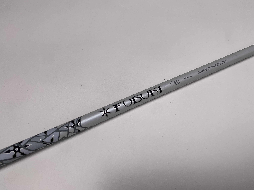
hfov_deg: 67.3
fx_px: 191
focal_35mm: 26
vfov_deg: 53.1
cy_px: 95
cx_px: 127
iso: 25
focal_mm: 4.25
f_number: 1.8
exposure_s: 1/716
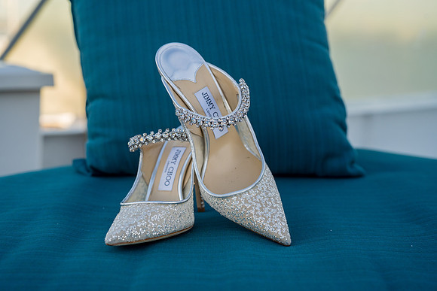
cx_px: 218
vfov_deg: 27.0
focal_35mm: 50
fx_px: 607
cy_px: 146
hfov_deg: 39.6
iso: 250
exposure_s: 1/640
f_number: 3.5
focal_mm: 50
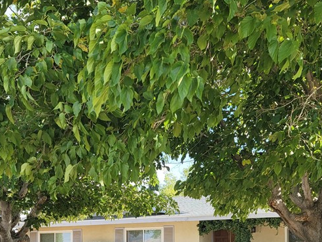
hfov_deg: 36.8
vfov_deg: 26.4
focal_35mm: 52
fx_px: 484
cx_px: 180
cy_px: 246
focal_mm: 7
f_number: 1.8
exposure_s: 1/268
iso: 20
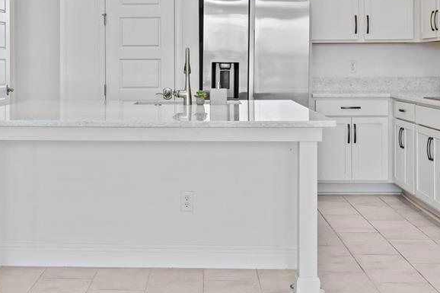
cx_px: 161
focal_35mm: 62
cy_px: 78
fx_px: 758
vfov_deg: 21.7
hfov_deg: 32.2
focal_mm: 35
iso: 100
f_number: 9
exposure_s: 1/3
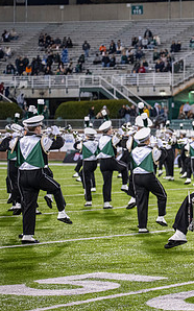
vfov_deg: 15.0
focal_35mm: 139
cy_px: 137
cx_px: 283
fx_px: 1177
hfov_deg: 9.2
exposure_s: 1/500
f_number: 3.2
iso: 1250
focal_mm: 70
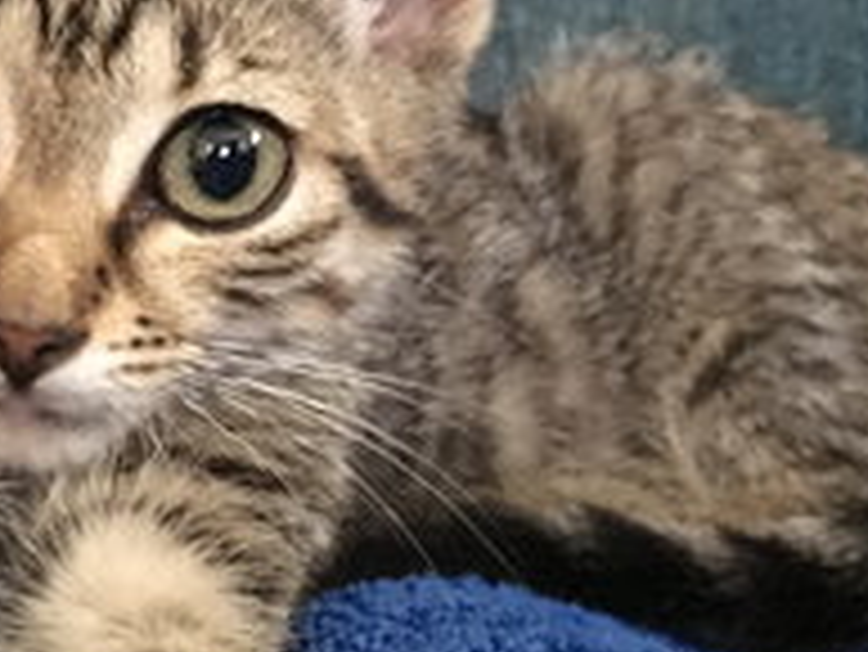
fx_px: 1882
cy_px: 407
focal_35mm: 75
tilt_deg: -7.9
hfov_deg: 25.8
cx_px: 297
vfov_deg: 19.6
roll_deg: -0.7
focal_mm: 4.15
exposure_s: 1/15
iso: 800
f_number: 2.2
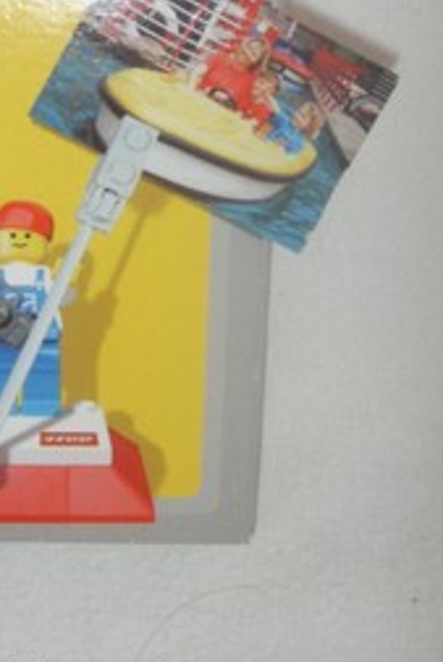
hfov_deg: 17.6
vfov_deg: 25.9
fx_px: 1419
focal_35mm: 77
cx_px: 79
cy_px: 147
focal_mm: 6.6
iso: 100
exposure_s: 1/45
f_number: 3.5
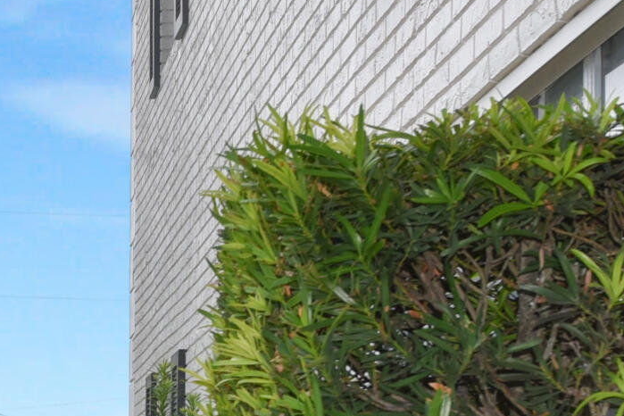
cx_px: -221
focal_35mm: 103
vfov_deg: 12.7
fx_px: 1785
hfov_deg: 18.3
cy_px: 587
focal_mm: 24
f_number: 9
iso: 100
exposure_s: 1/200
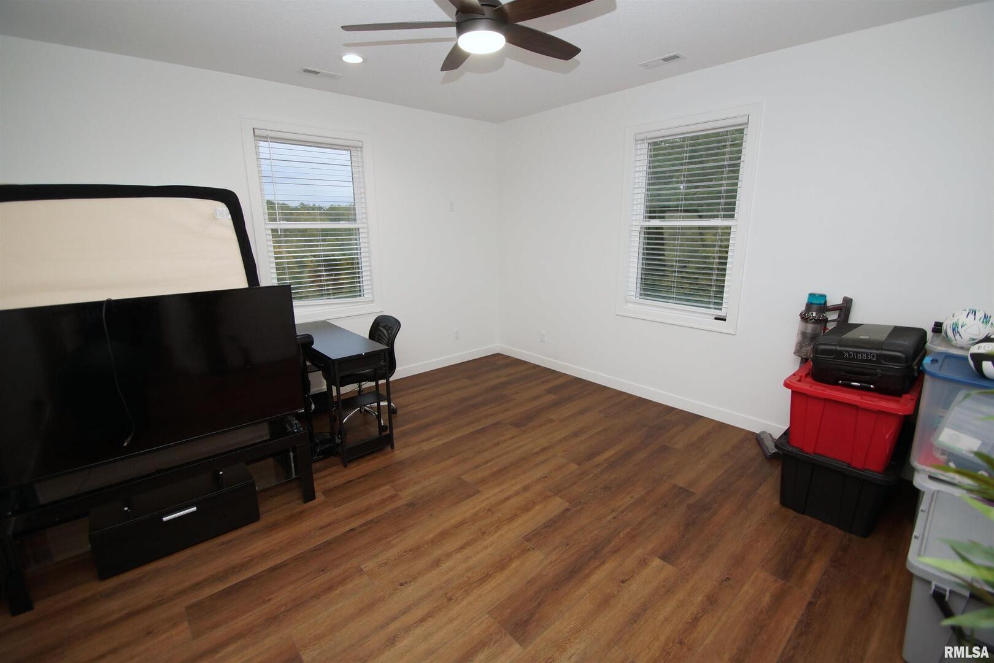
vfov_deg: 77.3
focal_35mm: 15
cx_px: 497
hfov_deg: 100.4
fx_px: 414
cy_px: 332
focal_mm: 10
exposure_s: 1/60
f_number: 4
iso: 400
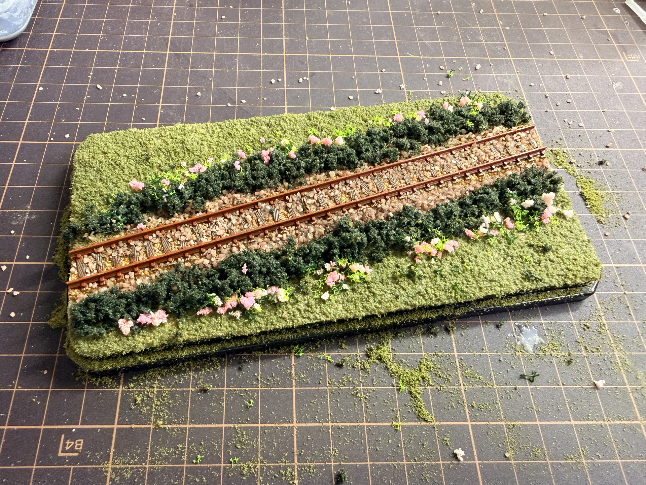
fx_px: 448
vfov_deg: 56.8
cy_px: 242
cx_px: 323
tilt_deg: -61.7
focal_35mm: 24
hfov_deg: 71.6
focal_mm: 2.22
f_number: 2.2
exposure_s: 1/49
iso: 400
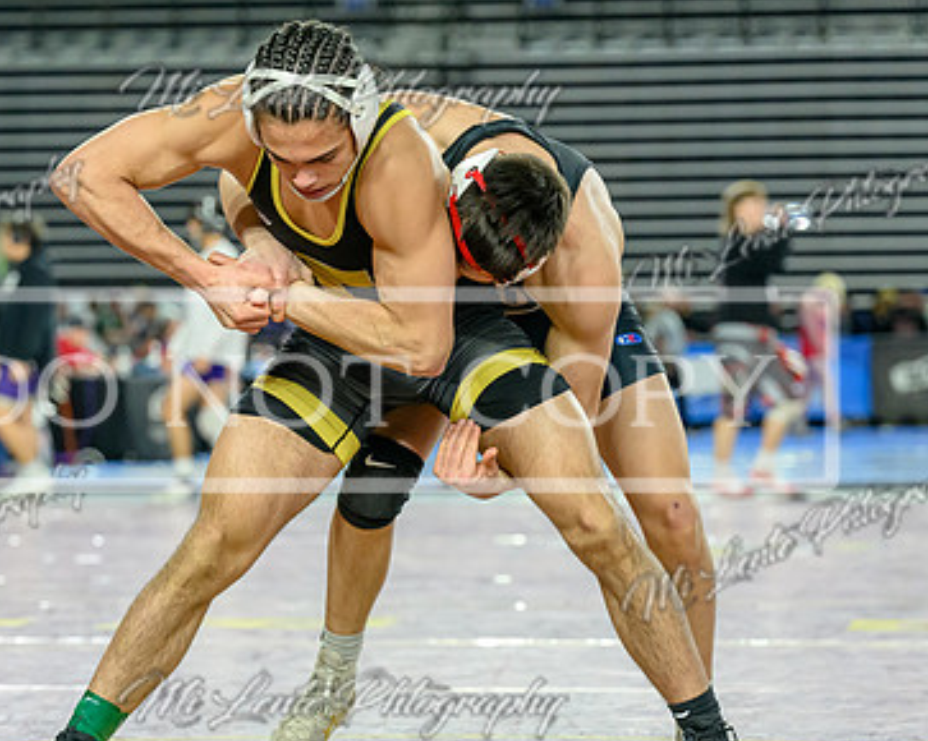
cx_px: 297
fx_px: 4557
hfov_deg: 11.6
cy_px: 487
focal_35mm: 166
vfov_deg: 9.3
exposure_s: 1/800
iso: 4000
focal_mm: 85
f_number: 3.2
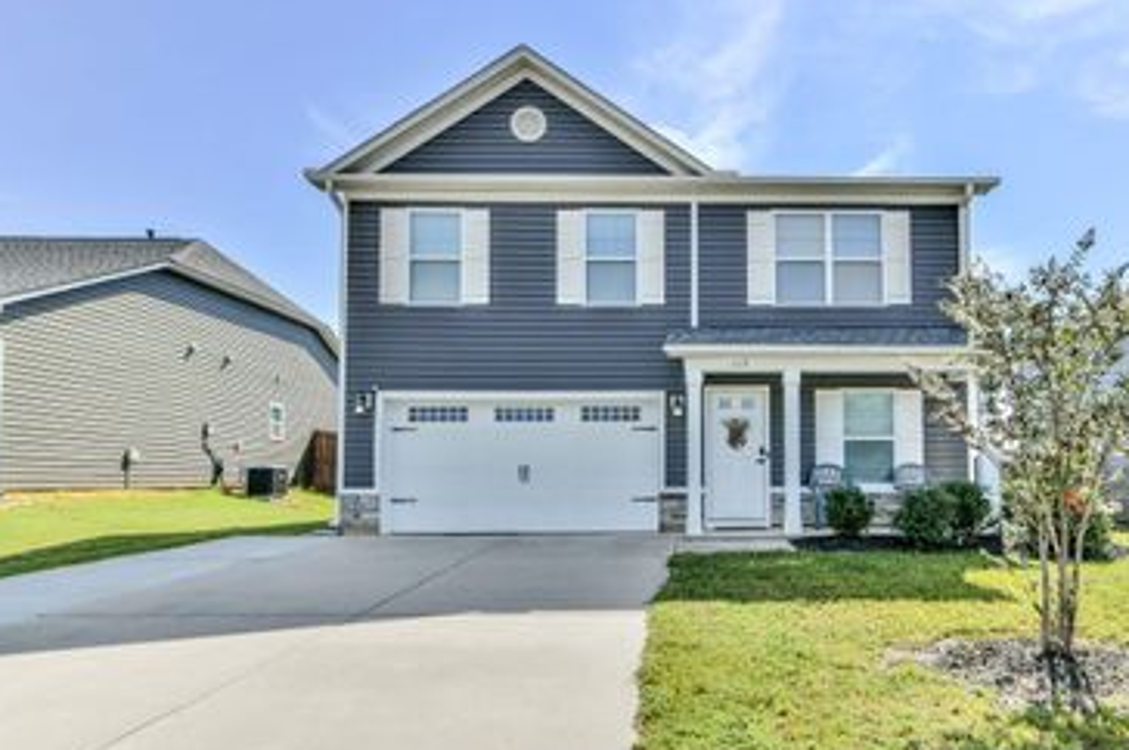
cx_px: 747
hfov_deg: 76.3
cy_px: 460
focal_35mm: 22
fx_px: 689
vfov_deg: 56.6
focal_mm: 16
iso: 400
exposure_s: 1/1000
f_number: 8
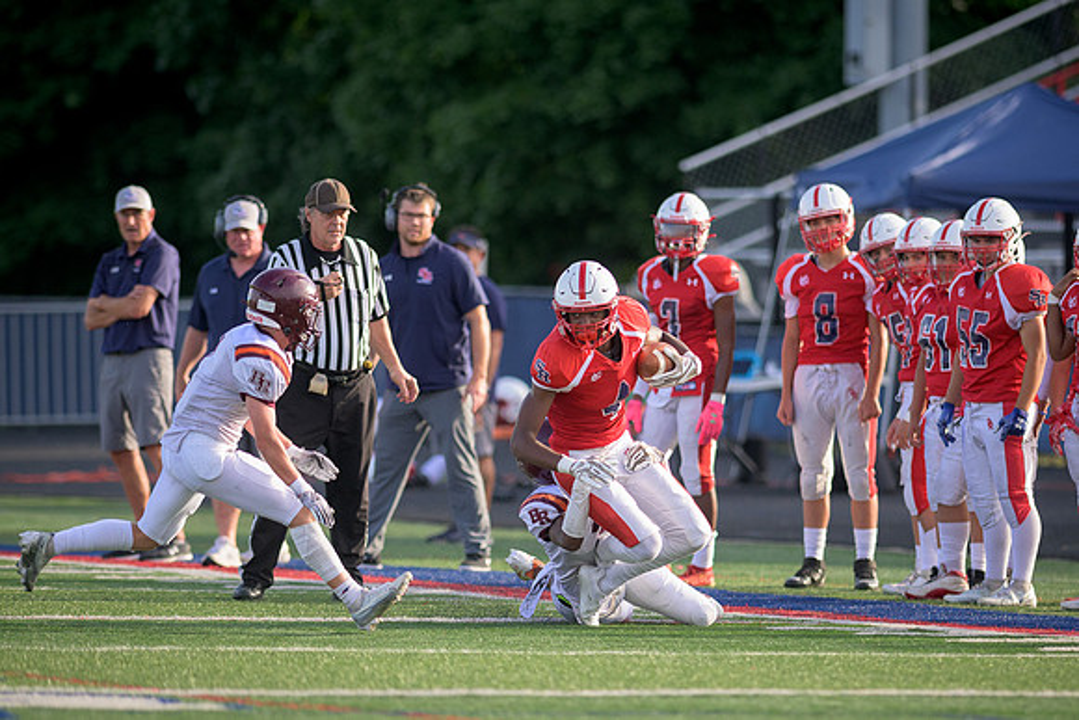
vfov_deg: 3.3
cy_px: 449
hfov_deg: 4.9
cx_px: 614
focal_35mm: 419
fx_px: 12557
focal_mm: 300
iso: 500
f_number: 2.8
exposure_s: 1/2500
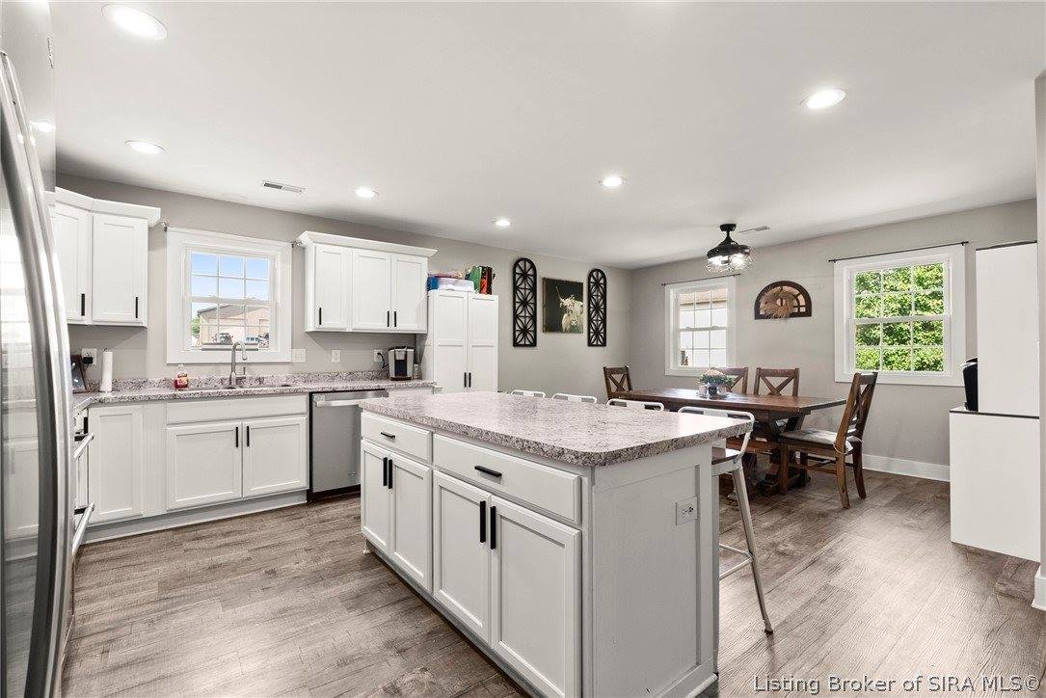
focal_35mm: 16
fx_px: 480
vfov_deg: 72.1
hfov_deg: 95.0
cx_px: 523
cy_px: 349
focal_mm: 16.5
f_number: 11
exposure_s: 1/2.5
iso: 400
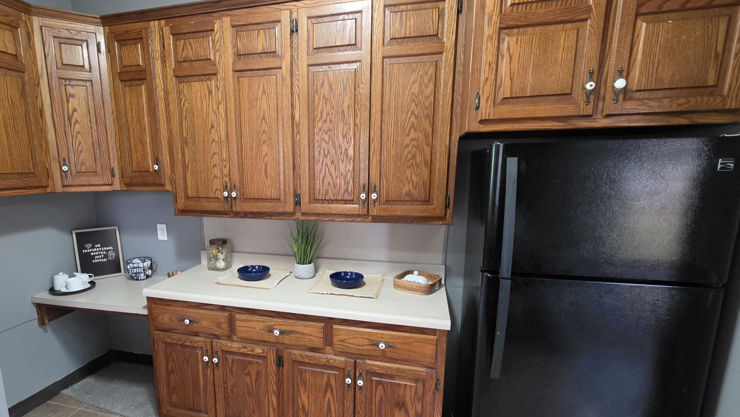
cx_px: 309
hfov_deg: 91.8
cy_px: 242
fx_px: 353
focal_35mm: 18
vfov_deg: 60.7
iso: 640
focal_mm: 2.2
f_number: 1.9
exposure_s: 1/60
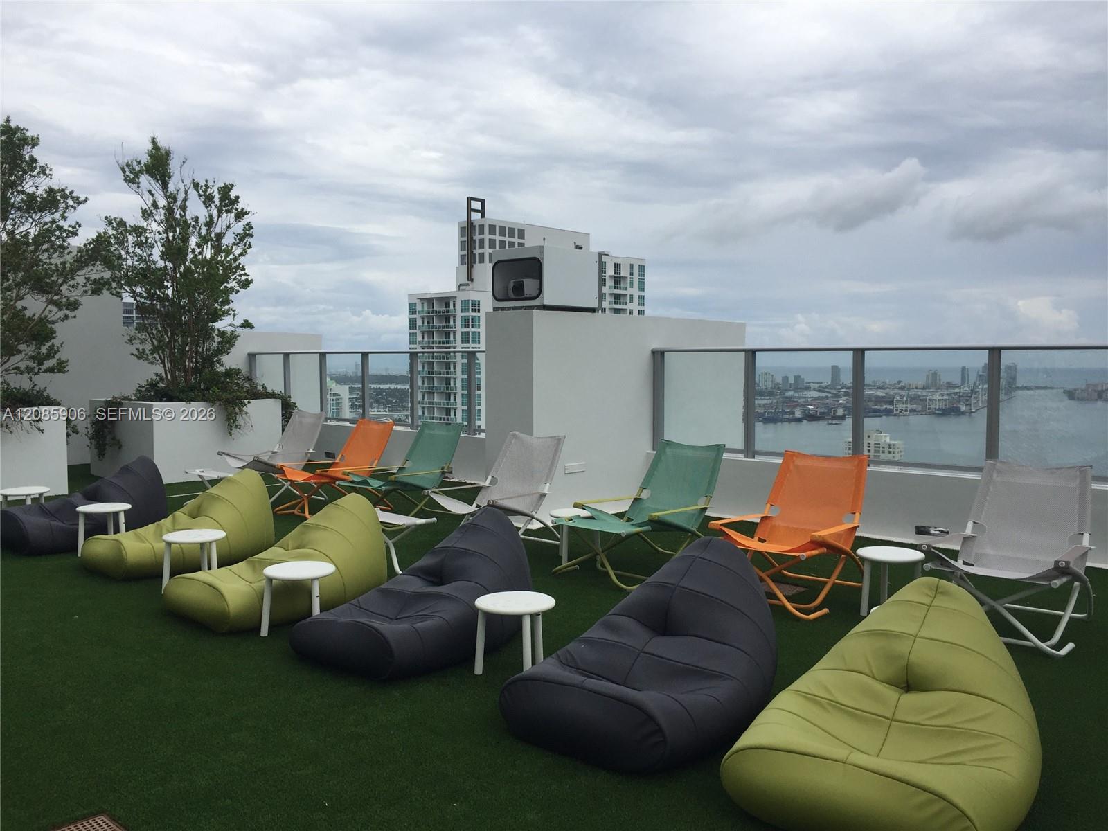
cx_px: 554
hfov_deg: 61.7
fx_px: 928
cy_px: 416
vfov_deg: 48.2
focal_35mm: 29
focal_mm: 4.15
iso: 32
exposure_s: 1/2326
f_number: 2.2
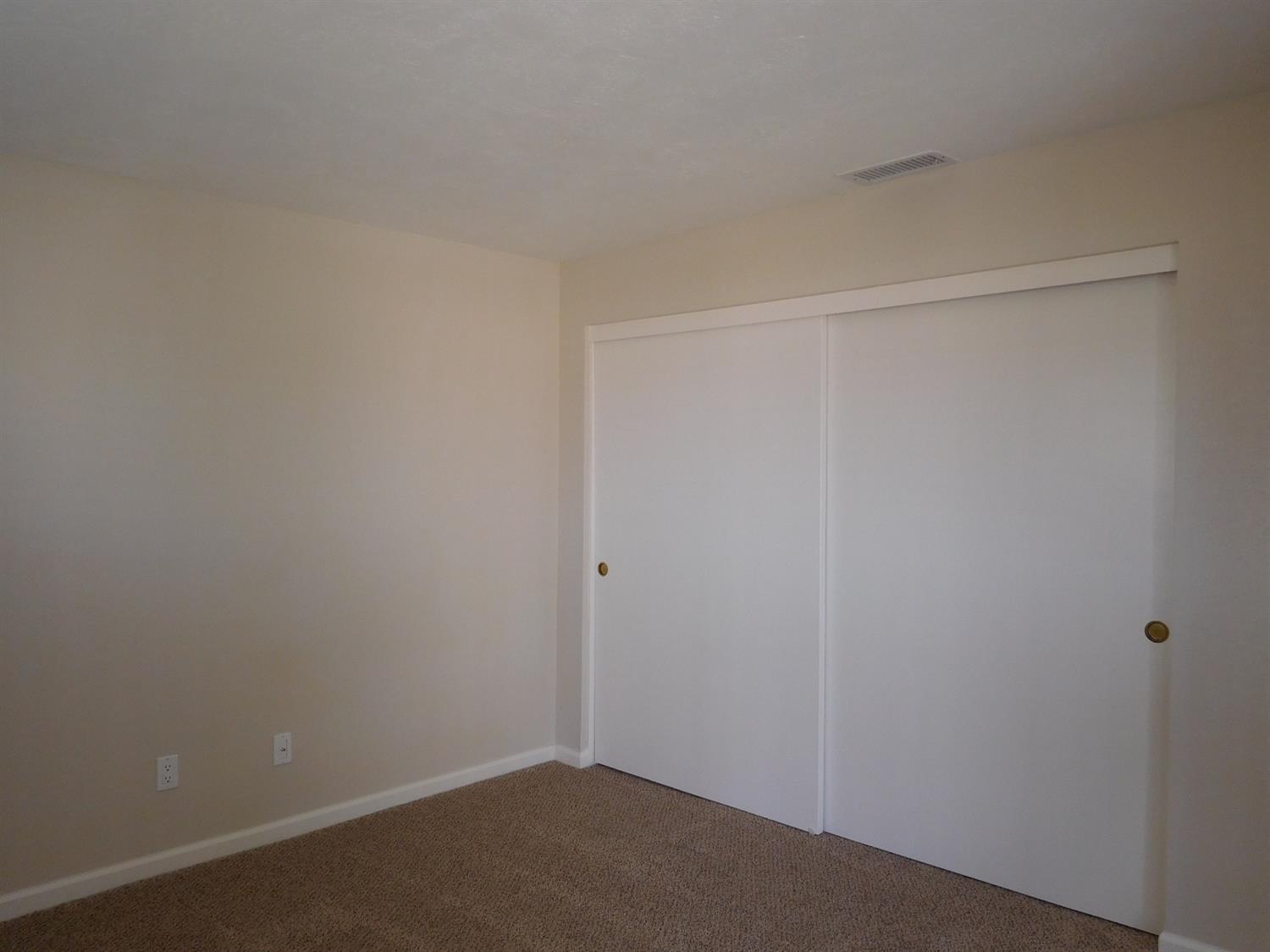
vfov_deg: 54.9
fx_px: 917
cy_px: 476
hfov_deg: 69.4
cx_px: 635
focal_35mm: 25
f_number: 3.4
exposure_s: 1/30
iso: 125
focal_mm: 4.5
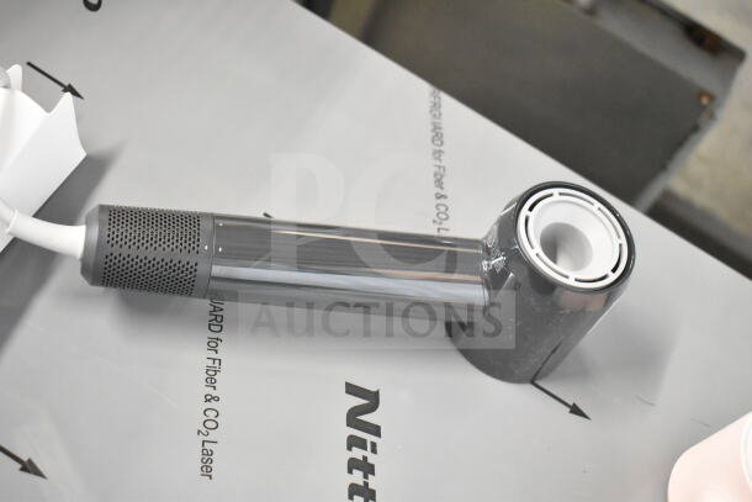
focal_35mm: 52
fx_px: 1097
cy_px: 251
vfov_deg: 25.8
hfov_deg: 37.8
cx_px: 376
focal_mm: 35
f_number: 4.5
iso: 8000
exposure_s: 1/60
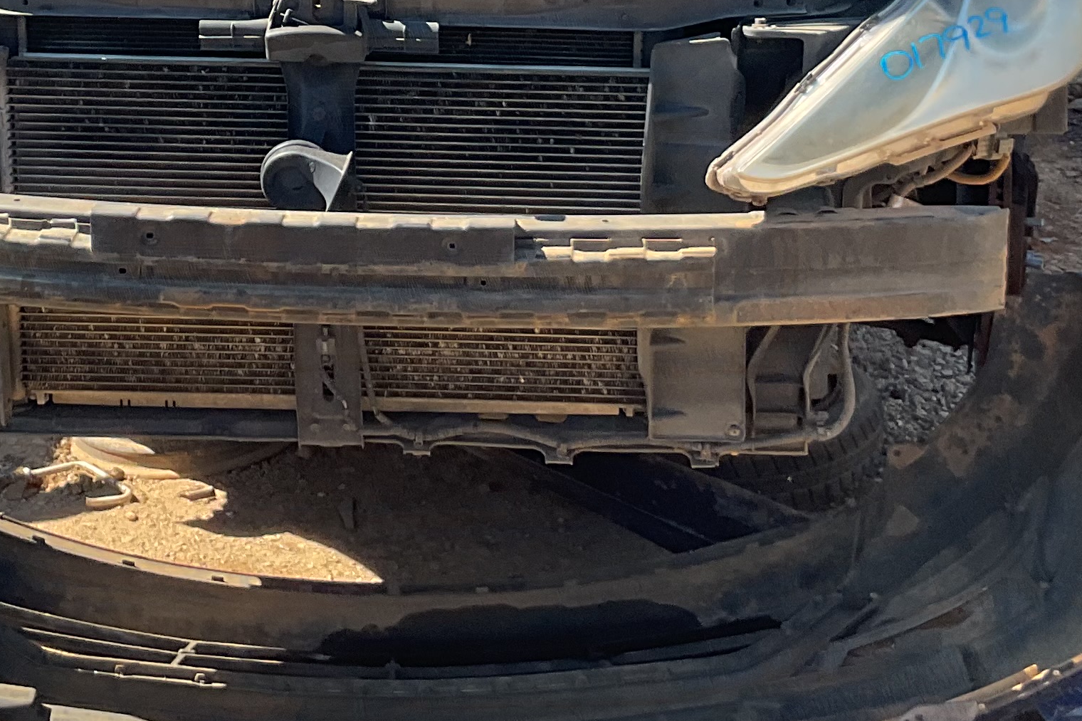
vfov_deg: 16.6
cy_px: -49
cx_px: 370
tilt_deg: -11.3
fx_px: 2404
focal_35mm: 80
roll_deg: +3.9
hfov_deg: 25.2
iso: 16
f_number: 1.8
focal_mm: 3
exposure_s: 1/457
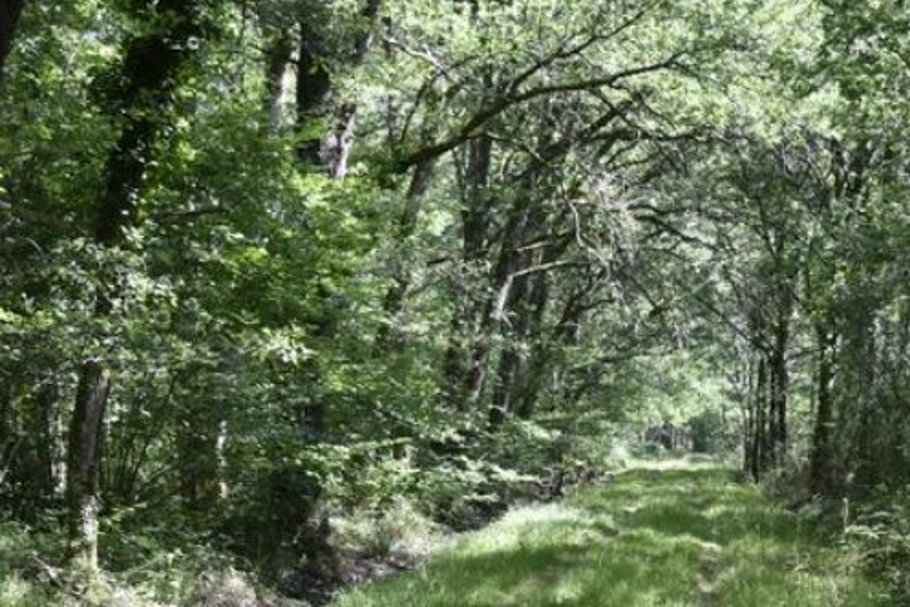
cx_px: 674
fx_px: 2148
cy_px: 551
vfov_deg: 15.9
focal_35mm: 85
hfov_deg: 23.7
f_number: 5.6
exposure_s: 1/250
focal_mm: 30
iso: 400
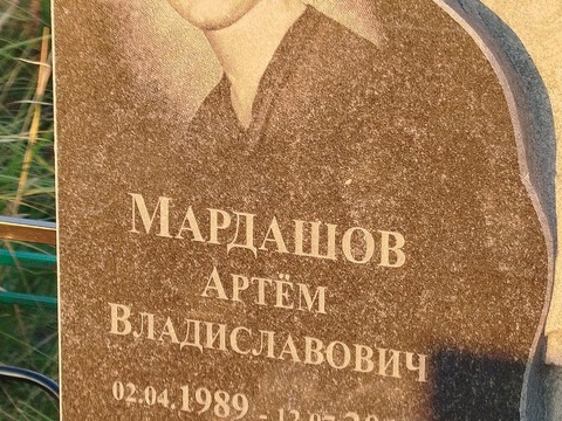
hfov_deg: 46.6
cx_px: 324
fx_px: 649
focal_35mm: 40
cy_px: 256
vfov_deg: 35.8
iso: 50
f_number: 1.7
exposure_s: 1/50
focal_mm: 5.31
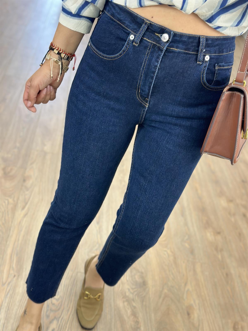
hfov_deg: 30.3
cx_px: 124
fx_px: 459
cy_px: 166
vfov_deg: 39.7
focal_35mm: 48
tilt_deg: -54.4
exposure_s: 1/100
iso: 125
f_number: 1.78
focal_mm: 6.86
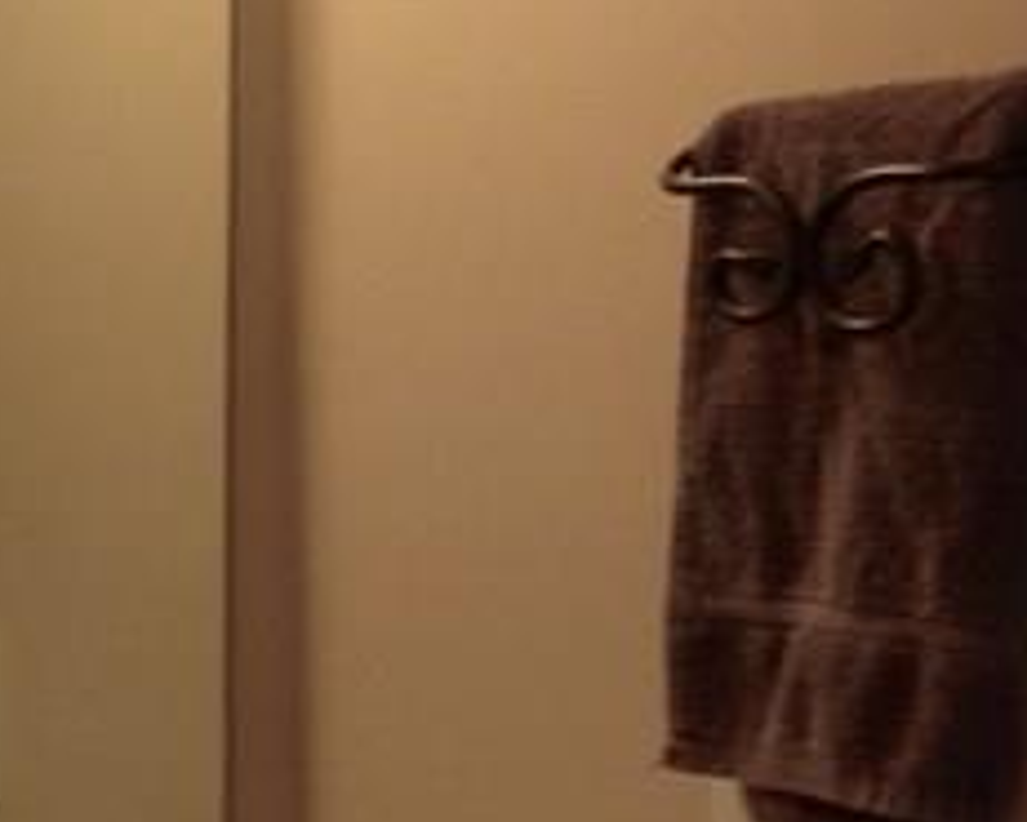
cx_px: -1174
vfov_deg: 10.8
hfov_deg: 11.7
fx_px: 4348
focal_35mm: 143
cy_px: 475
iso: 80
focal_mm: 4.12
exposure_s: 1/120
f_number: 2.4
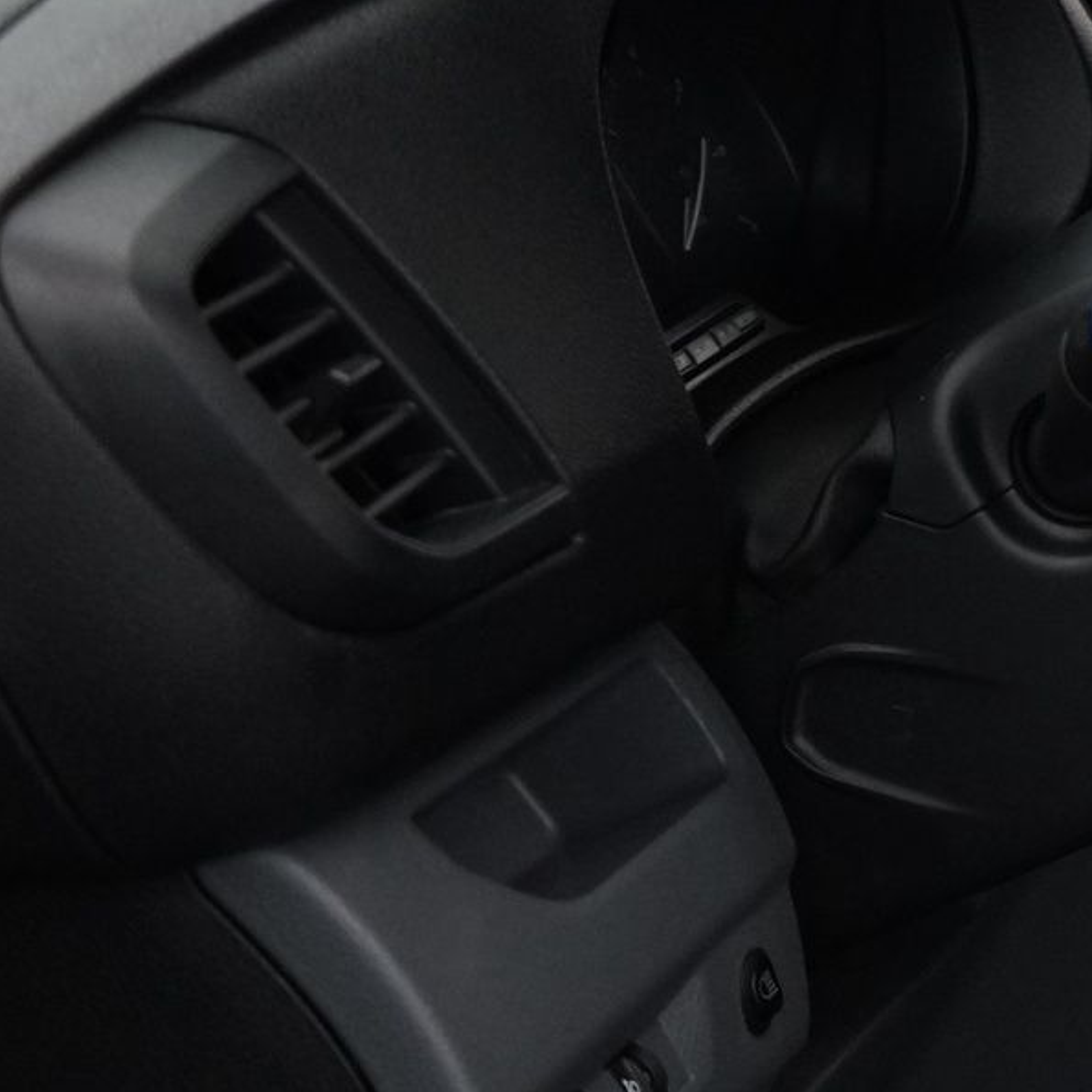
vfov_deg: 13.9
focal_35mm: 125
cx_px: 2081
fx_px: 4461
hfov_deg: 12.5
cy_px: 364
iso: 2000
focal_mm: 35
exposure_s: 1/160
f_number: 4
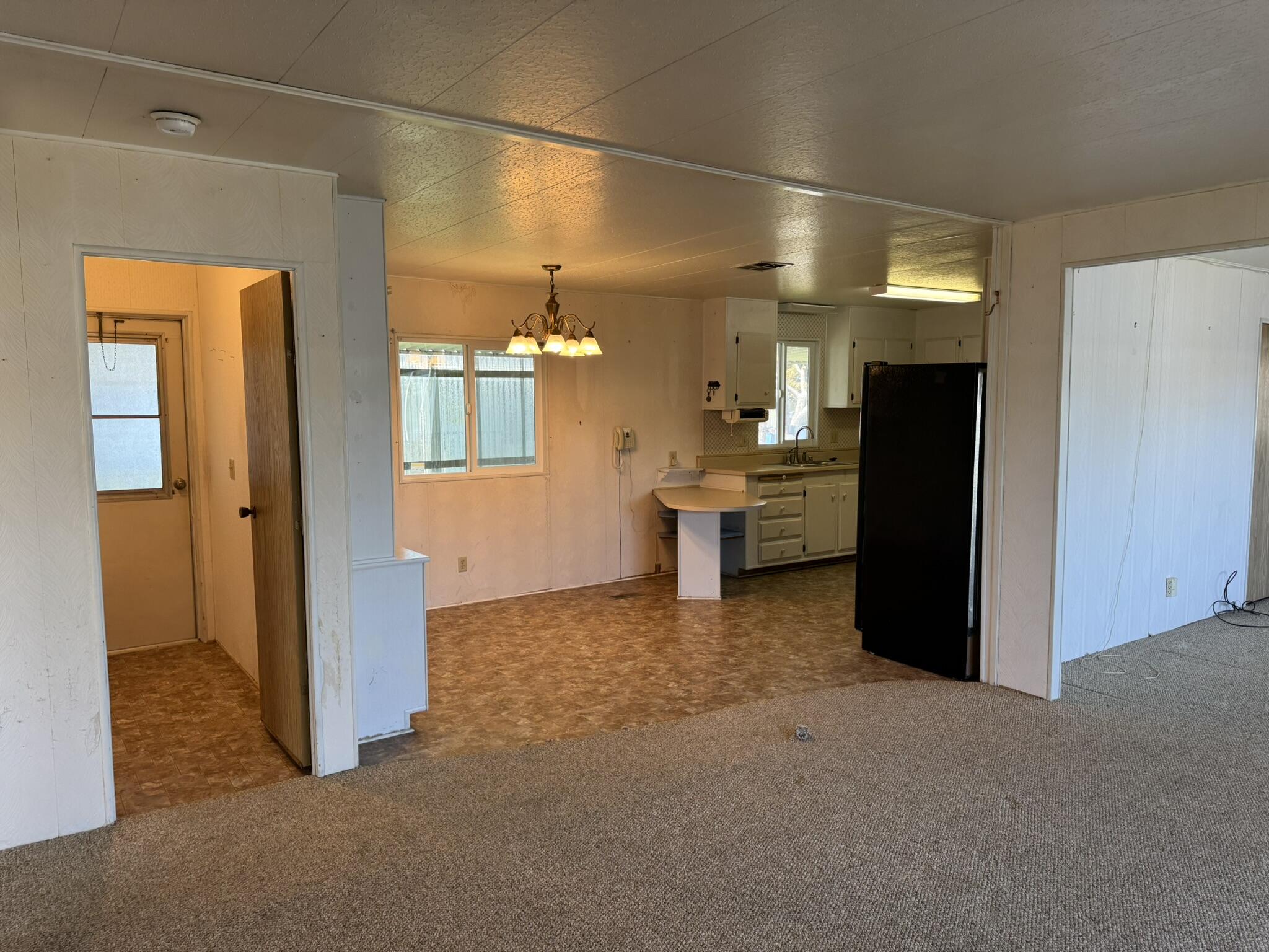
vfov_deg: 56.8
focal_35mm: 24
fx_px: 880
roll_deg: +0.1
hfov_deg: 71.6
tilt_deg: -5.5
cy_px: 476
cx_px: 634
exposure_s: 1/120
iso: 125
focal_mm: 6.76
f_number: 1.78
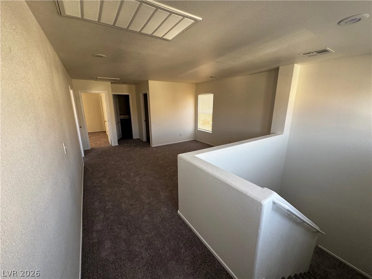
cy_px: 140
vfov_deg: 85.7
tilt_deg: -13.9
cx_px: 186
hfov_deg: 102.1
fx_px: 150
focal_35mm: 14
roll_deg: -0.1
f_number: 2.2
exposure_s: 1/99
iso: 100
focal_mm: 2.22
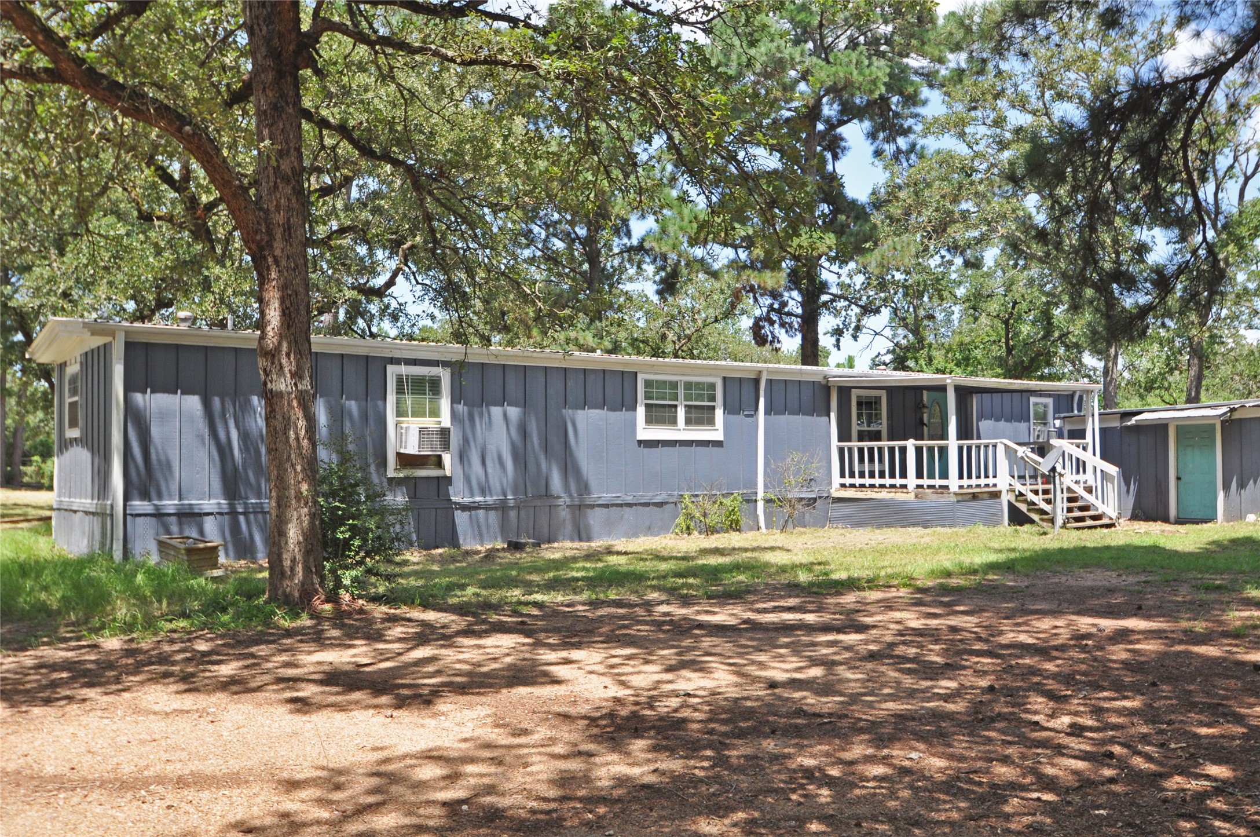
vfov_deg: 41.6
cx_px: 630
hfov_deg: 59.6
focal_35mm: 32
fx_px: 1101
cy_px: 418
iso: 320
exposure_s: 1/500
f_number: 5.6
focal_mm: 21
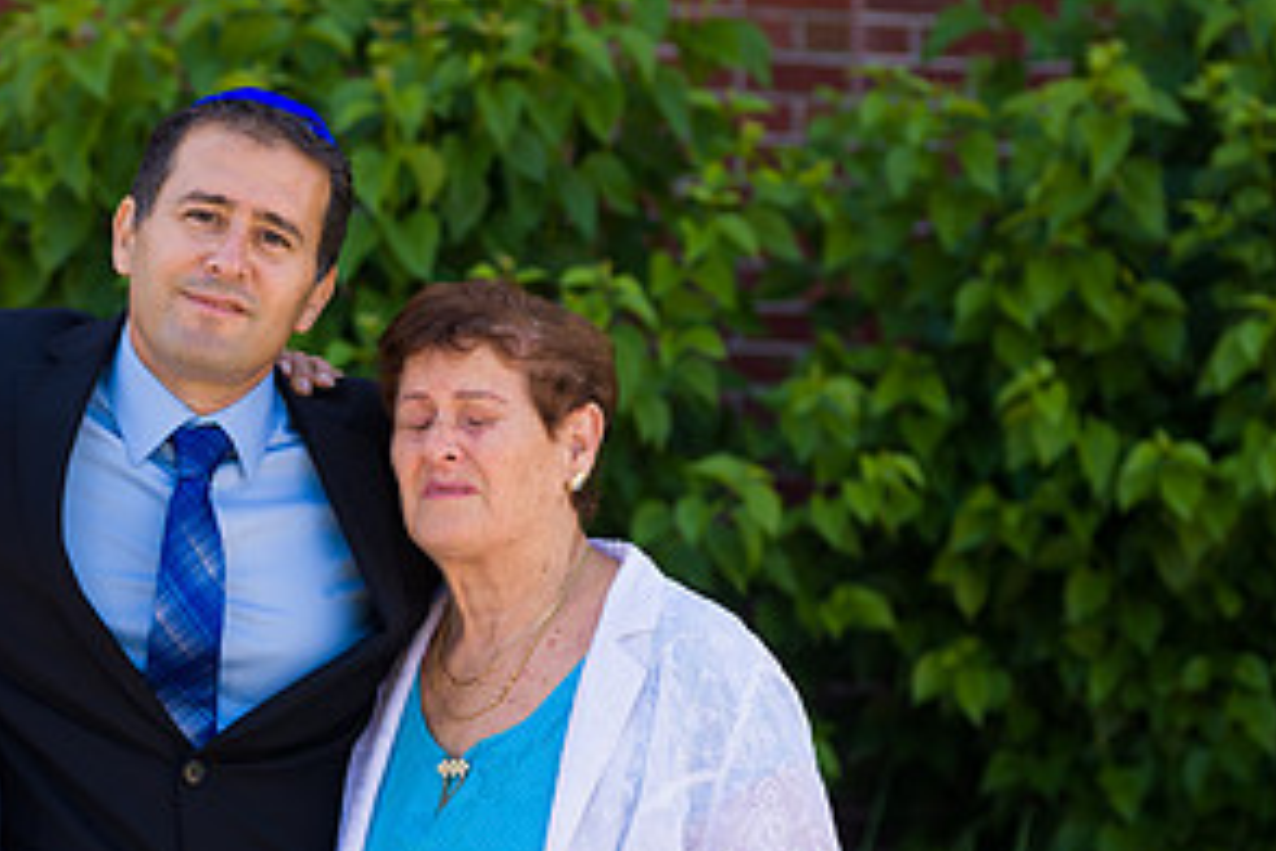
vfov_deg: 7.0
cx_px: 183
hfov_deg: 10.4
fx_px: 6982
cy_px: 588
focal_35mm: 197
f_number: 3.2
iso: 200
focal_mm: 85
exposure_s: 1/400
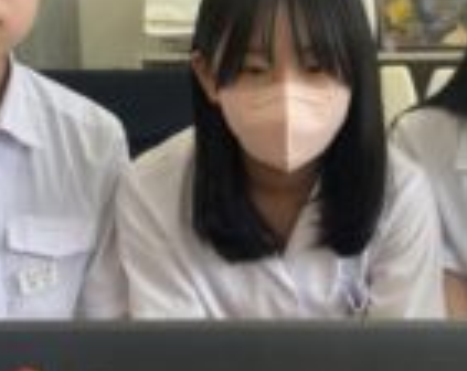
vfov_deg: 23.3
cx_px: 311
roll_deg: +0.2
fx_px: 896
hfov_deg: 29.0
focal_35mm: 65
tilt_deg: -11.7
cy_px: 252
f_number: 1.6
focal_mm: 4.2
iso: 50
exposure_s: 1/120
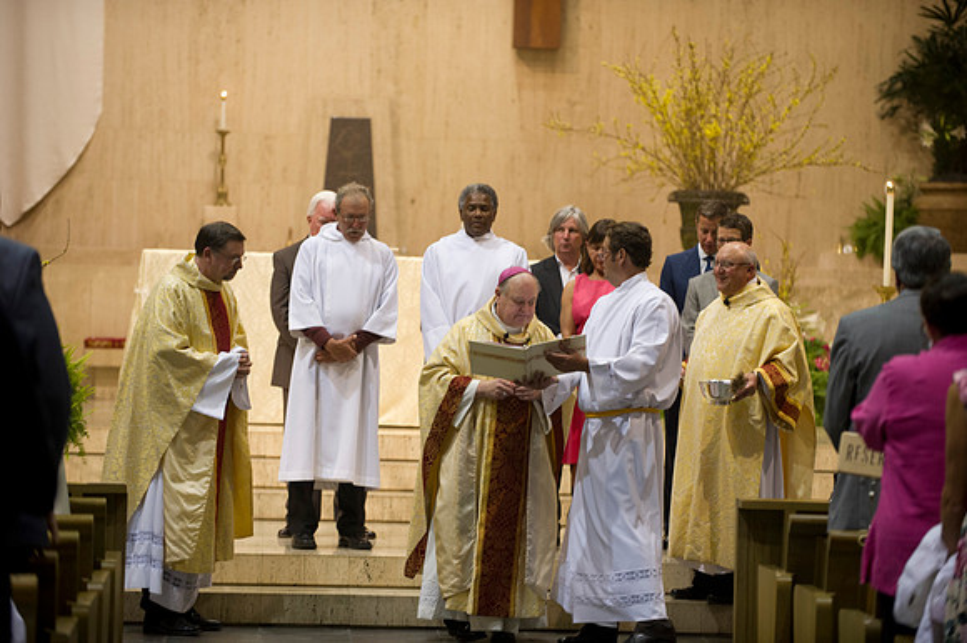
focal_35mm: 135
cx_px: 484
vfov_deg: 10.1
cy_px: 322
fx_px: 3624
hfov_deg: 15.2
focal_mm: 135
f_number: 2.8
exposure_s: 1/80
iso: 1600
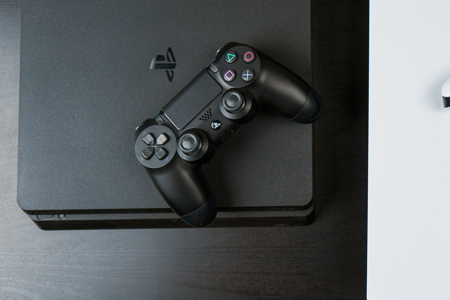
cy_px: 92
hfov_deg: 34.3
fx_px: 700
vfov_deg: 24.0
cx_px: 372
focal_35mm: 56
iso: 400
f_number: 5
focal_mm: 32
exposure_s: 1/100
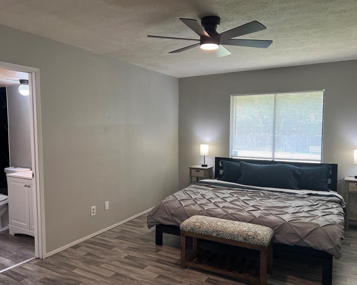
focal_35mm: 28
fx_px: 296
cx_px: 166
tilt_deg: -4.7
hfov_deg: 62.2
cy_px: 145
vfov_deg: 51.5
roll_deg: -0.3
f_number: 1.5
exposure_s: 1/103
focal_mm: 5.7
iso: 125
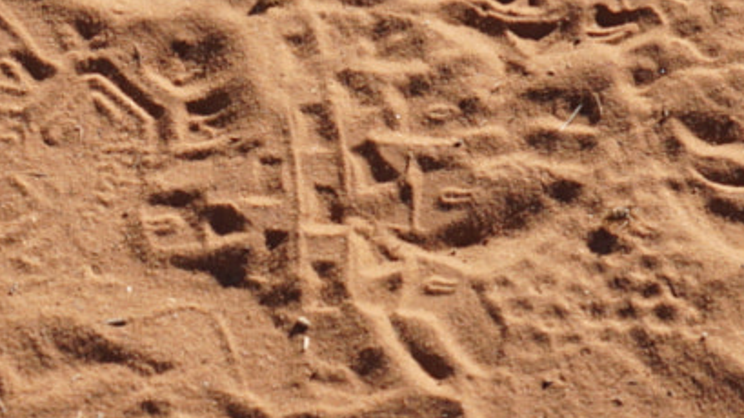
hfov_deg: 7.8
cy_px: 606
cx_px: -91
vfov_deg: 4.4
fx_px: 5437
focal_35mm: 276
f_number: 8
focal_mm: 35
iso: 200
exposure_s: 1/400
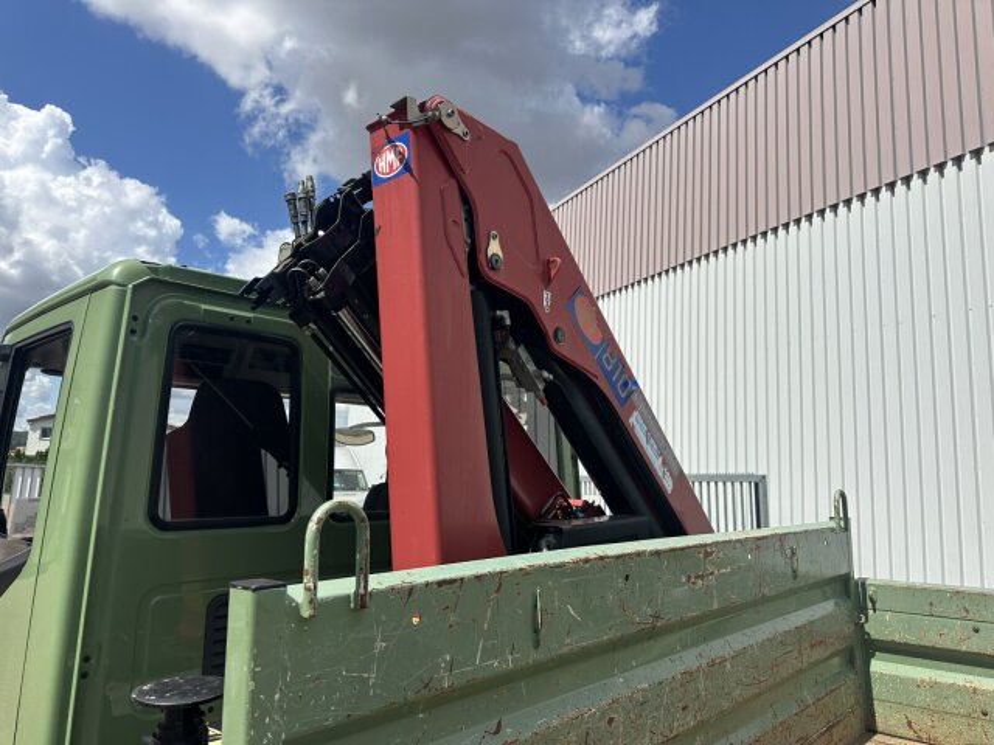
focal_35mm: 24
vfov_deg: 56.8
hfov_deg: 71.6
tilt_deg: +15.5
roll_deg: +0.0
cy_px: 372
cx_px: 497
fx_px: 689
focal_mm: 6.86
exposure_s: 1/6623
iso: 80
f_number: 1.78
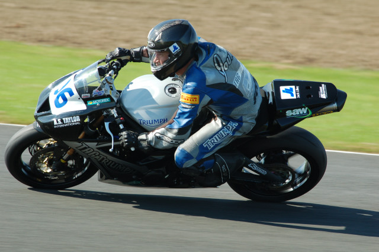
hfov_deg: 6.9
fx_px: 3157
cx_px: 190
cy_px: 126
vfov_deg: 4.6
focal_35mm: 300
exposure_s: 1/500
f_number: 5.6
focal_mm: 200
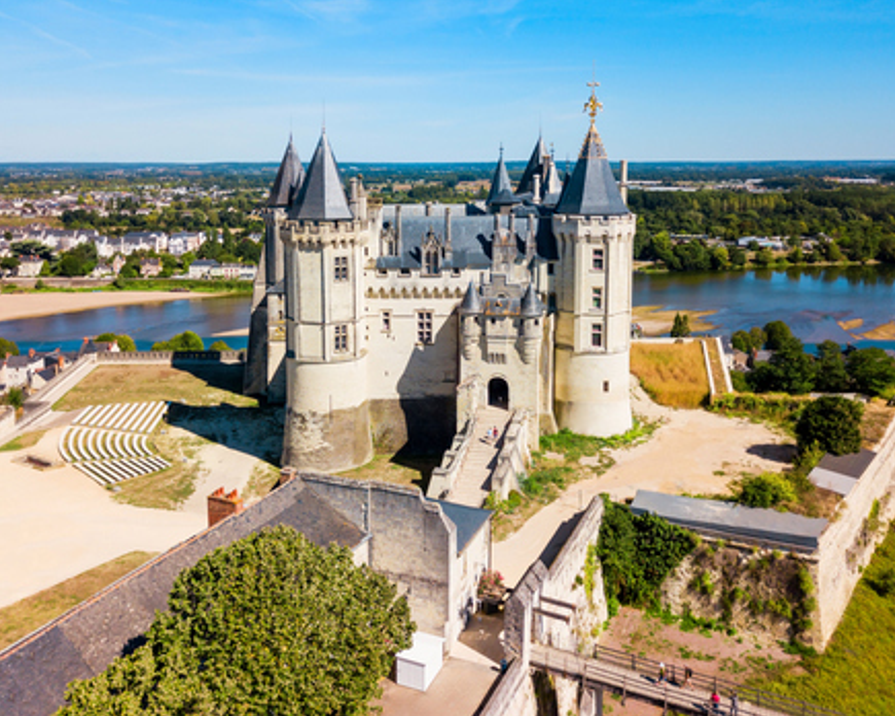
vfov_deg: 51.5
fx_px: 742
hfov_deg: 62.2
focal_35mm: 28
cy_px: 358
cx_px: 444
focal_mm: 4.7
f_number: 2.2
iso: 100
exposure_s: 1/1900
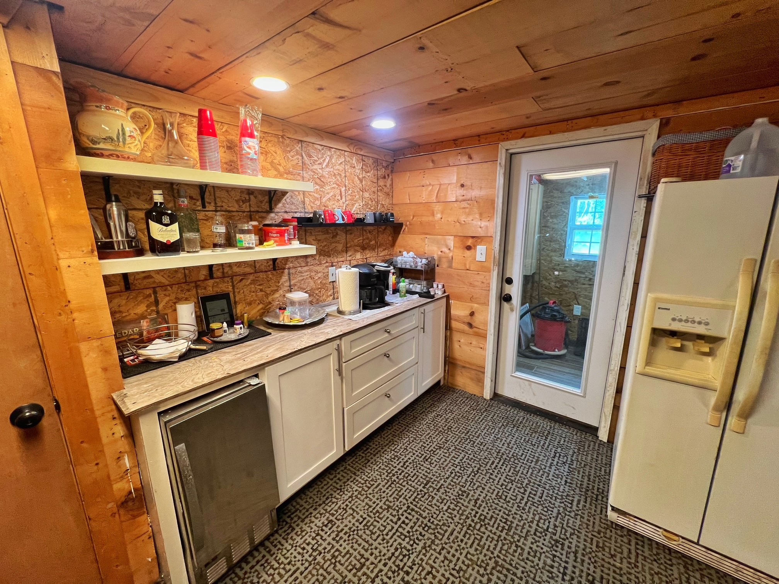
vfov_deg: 89.9
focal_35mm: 13
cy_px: 292
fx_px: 293
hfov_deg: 106.2
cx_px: 390
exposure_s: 1/60
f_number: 1.8
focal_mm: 1.57
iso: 160
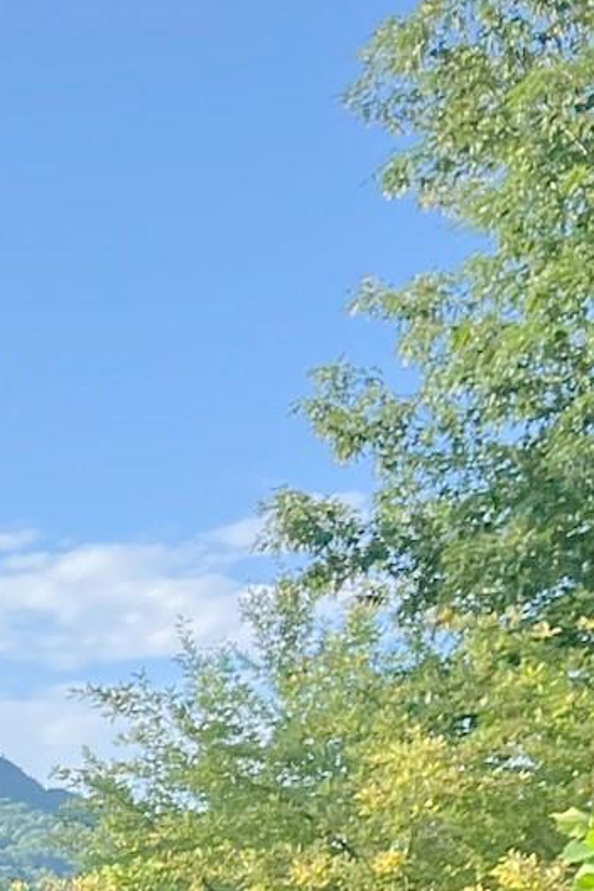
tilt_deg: +5.4
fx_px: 2797
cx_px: -1048
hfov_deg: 9.9
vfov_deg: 17.5
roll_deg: -2.5
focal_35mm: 113
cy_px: 974
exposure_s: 1/787
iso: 32
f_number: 1.8
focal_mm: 3.99
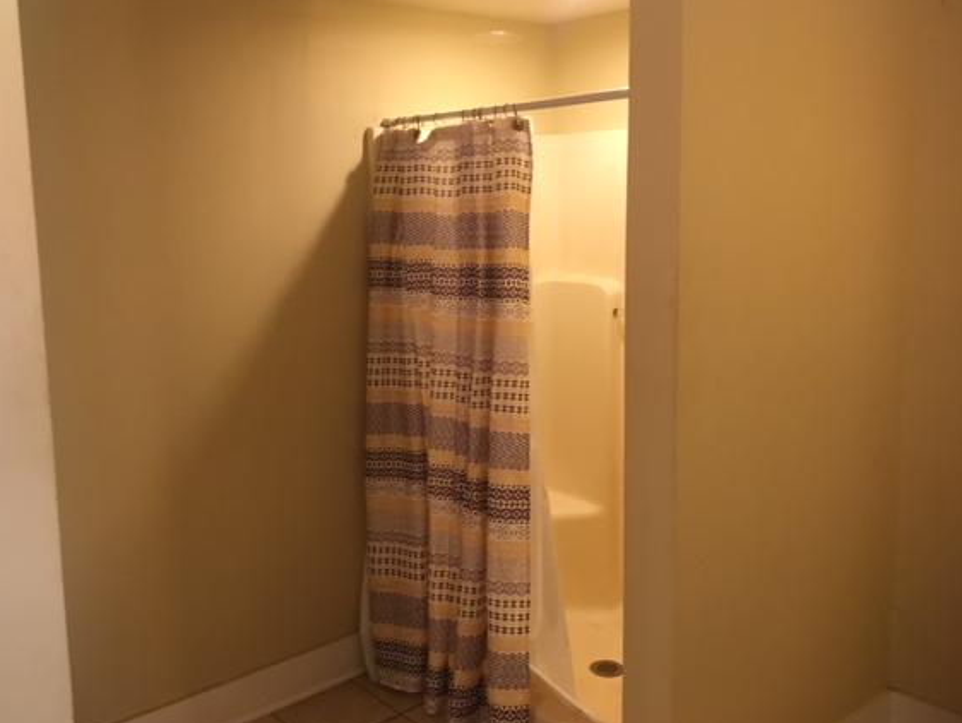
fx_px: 917
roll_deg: +1.4
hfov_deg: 55.2
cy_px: 322
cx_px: 421
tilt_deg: -8.5
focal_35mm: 33
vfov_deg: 42.9
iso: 125
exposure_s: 1/33
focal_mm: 4.15
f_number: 2.2
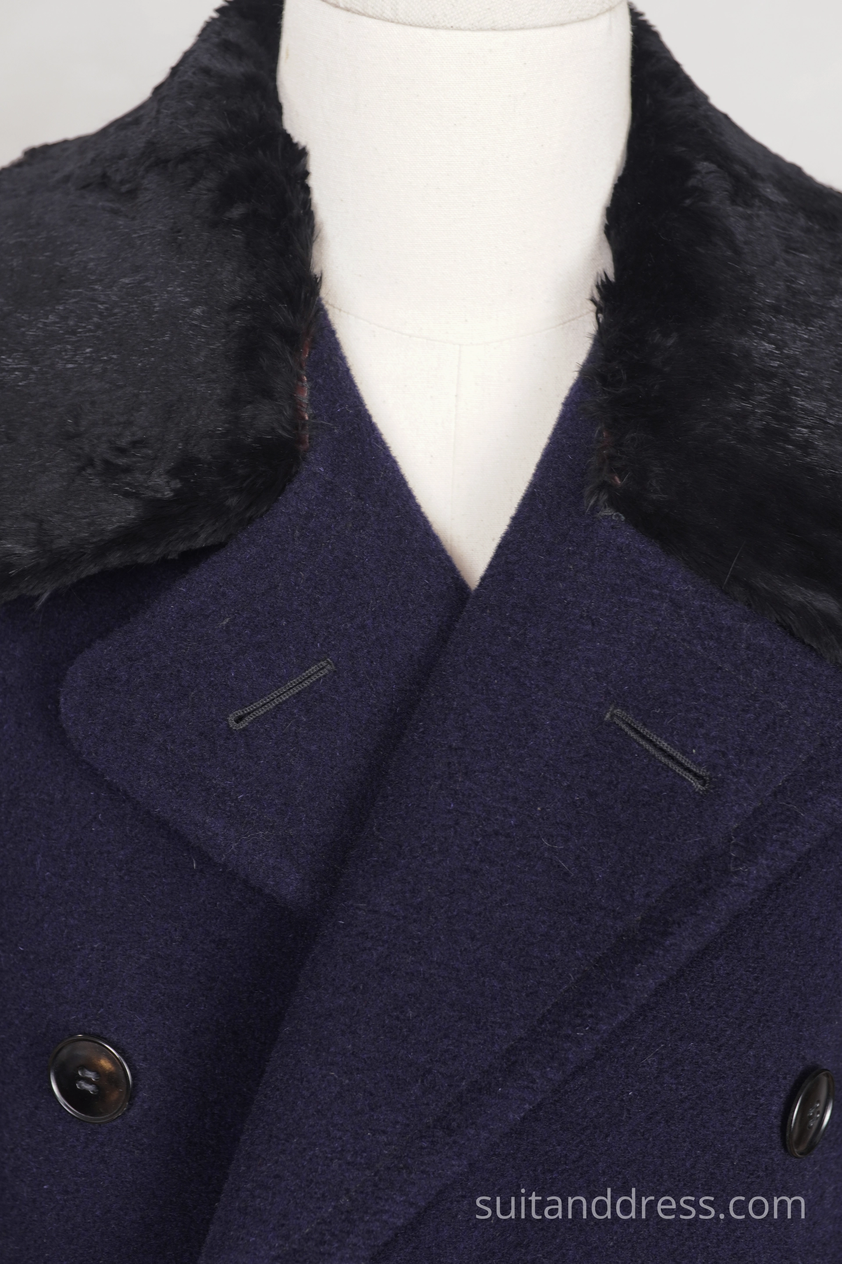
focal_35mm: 48
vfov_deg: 41.1
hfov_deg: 28.1
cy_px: 632
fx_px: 1684
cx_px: 421
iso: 200
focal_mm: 32
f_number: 4
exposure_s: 1/10
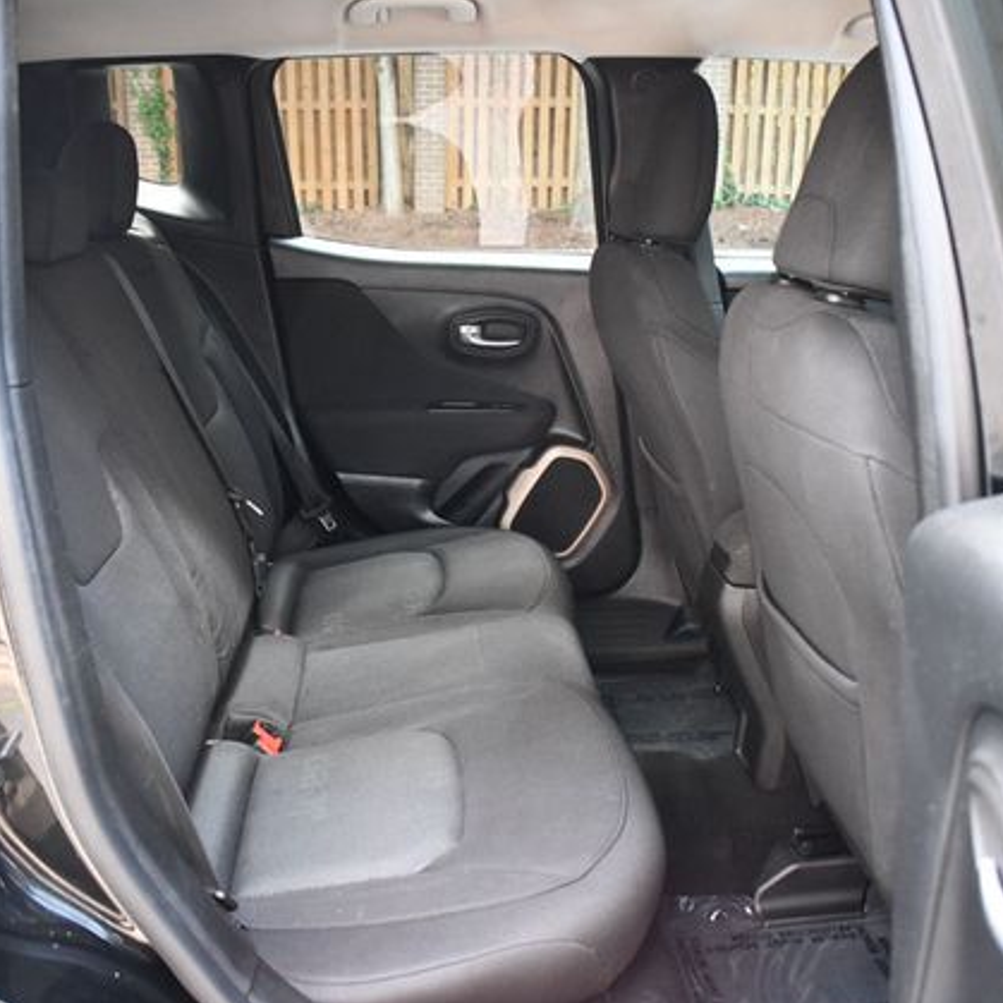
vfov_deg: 47.2
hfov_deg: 47.2
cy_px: 503
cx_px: 484
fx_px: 1147
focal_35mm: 35
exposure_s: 1/125
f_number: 3.5
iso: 2000
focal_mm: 18
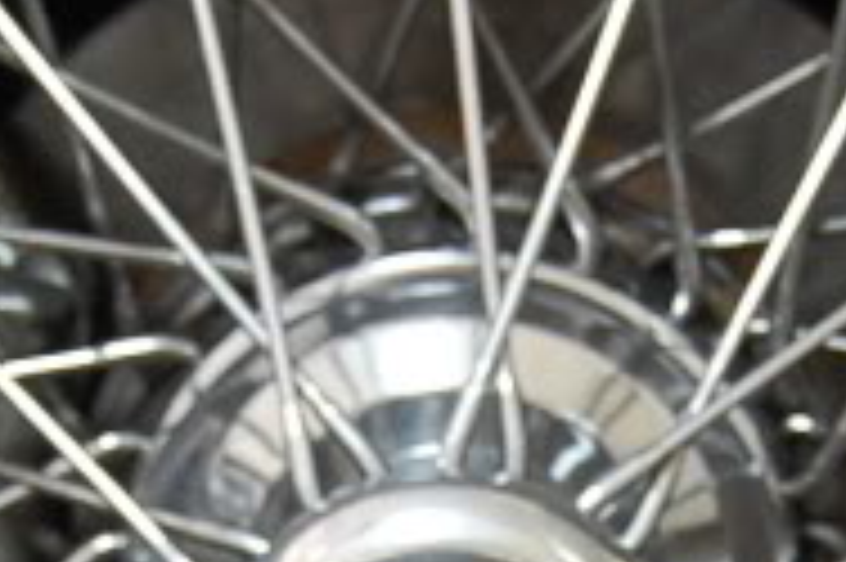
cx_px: 470
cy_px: 704
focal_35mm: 153
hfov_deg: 13.4
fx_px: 3592
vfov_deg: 8.8
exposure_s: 1/30
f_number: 4
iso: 400
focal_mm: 24
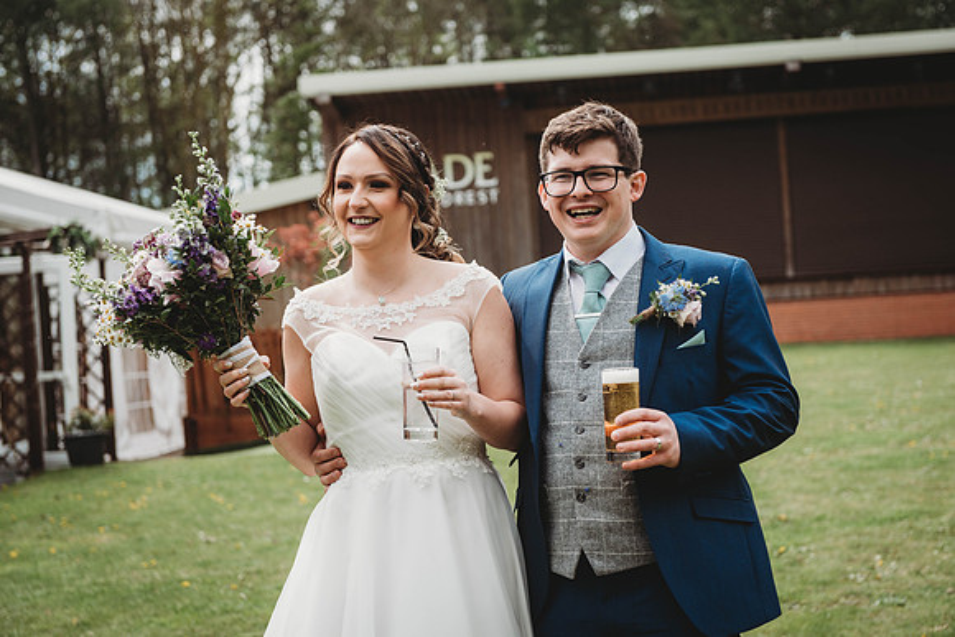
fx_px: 1857
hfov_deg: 28.8
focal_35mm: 70
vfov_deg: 19.5
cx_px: 478
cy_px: 318
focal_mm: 70
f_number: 4.5
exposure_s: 1/1000
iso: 200
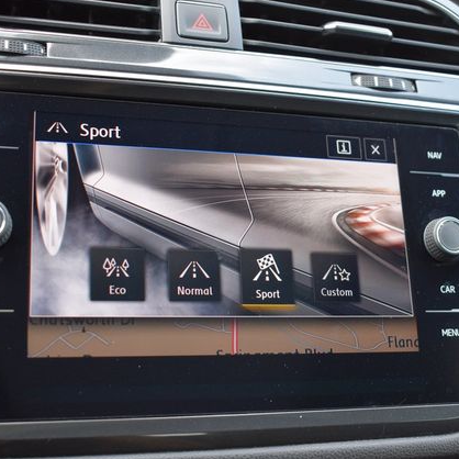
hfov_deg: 32.4
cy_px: 232
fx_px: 790
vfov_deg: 32.4
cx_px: 251
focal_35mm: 53
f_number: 4
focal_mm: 27
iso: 400
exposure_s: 1/250
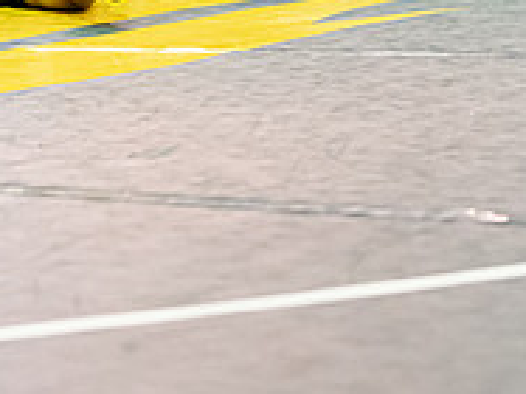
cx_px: 205
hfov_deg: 8.4
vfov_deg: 6.2
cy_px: -108
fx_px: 3584
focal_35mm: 236
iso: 6400
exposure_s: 1/500
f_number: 4
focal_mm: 79
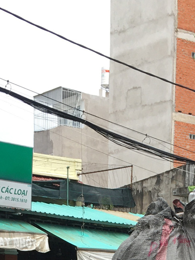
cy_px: 492
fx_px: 894
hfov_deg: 12.3
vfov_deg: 14.3
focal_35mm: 119
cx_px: 186
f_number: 2.2
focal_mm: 4.15
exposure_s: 1/605
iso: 25
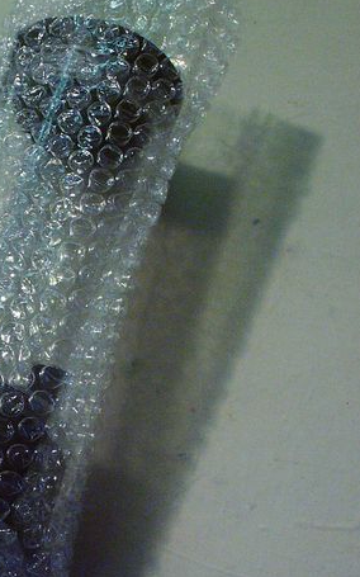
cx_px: -118
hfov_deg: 7.8
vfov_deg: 12.6
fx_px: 2608
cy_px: 293
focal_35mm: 166
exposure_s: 1/90
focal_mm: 22.01
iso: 400
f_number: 5.6
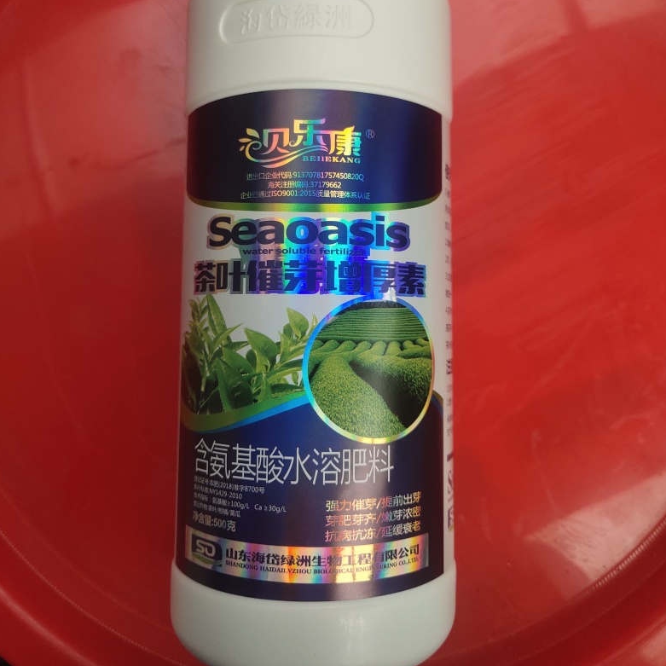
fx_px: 762
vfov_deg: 46.9
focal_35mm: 35
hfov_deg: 47.2
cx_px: 336
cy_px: 255
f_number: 1.8
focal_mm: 4.27
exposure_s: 1/543
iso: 50
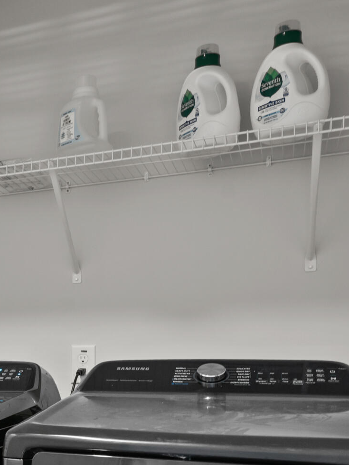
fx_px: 672
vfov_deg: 37.0
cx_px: -66
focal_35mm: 50
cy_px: 362
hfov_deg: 26.1
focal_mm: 17
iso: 400
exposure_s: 1/4
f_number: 7.1
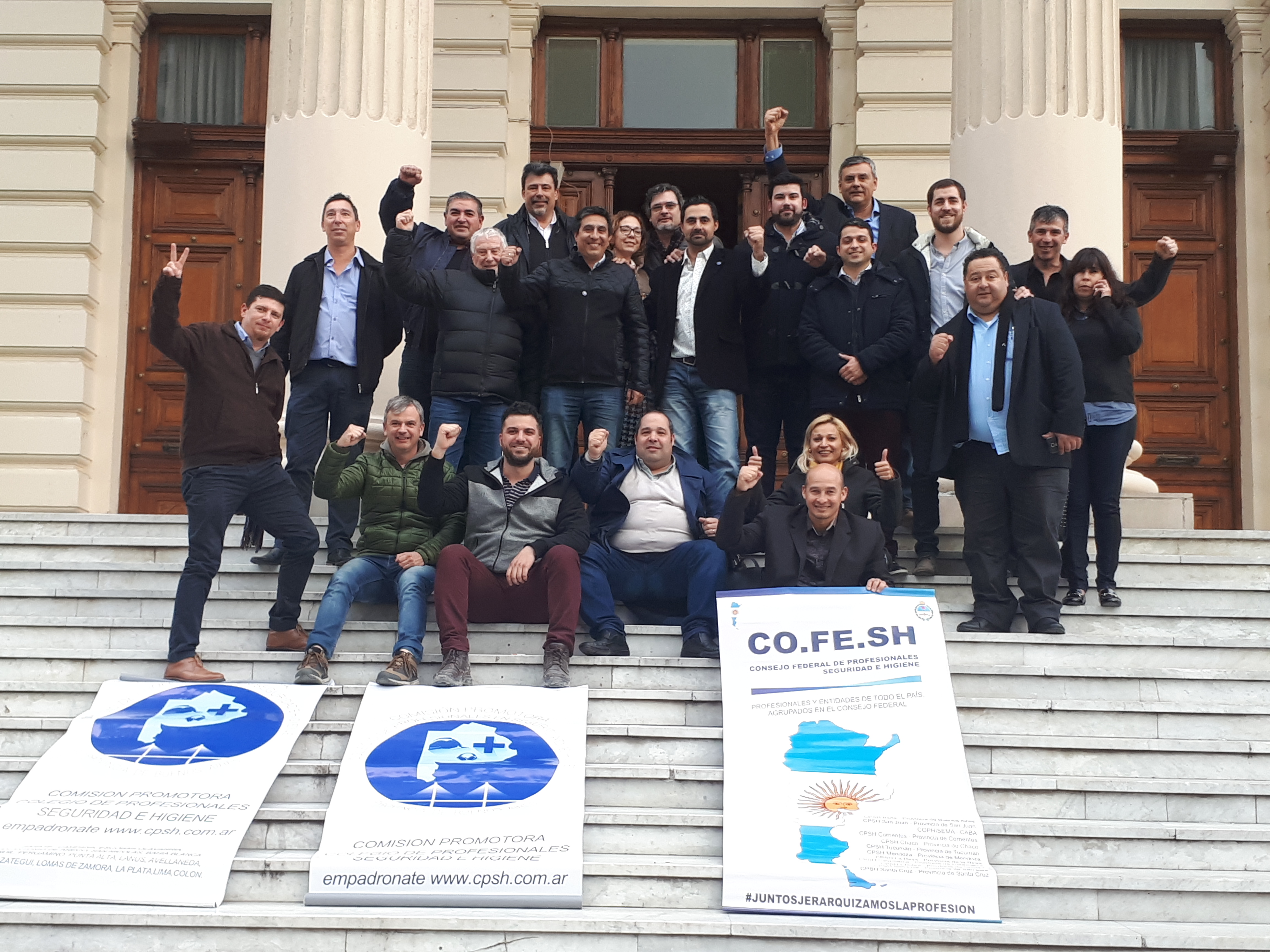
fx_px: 991
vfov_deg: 51.4
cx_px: 635
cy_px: 476
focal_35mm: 27
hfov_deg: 65.3
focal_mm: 3.6
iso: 64
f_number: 1.9
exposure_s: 1/100
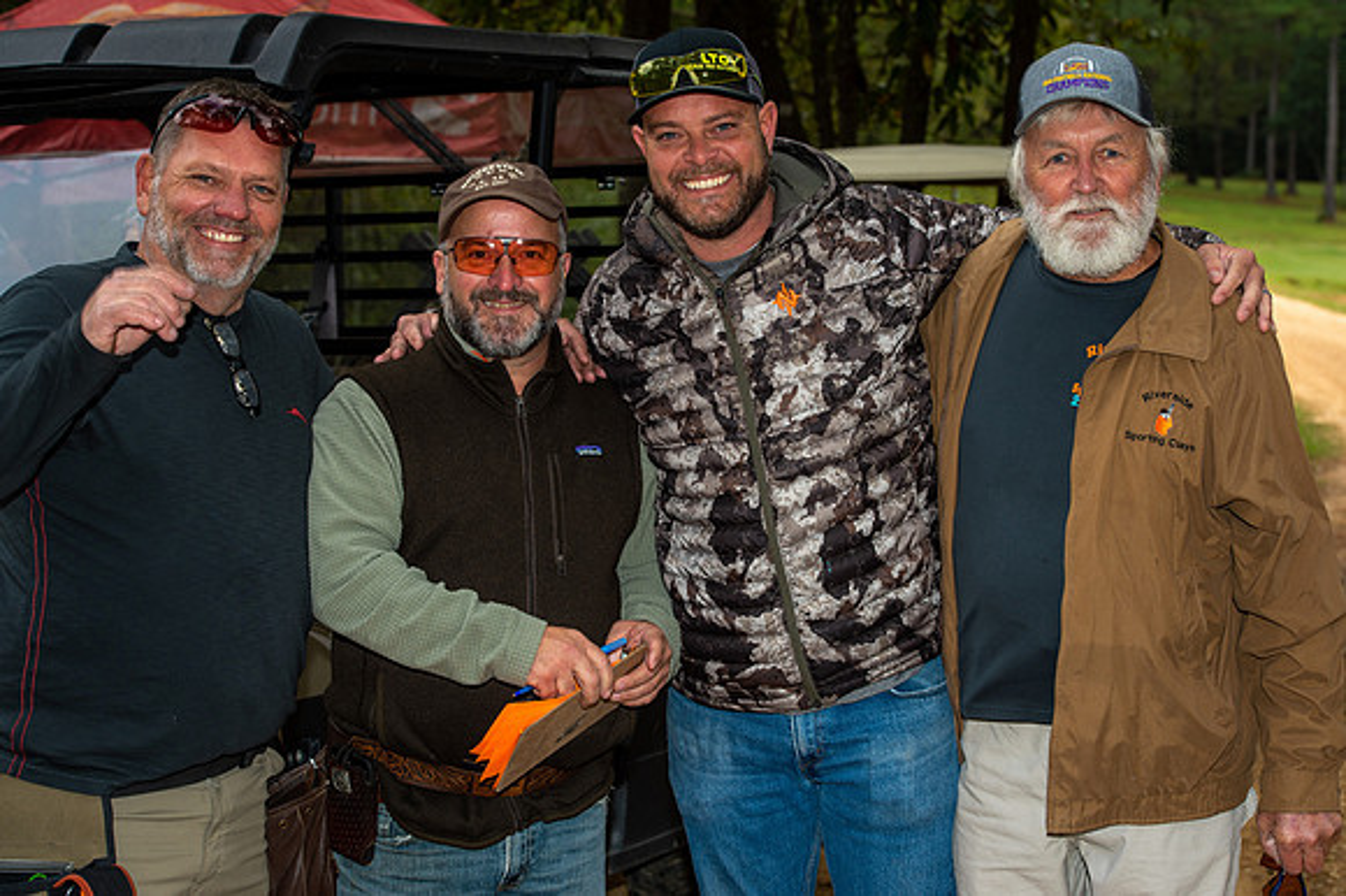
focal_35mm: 70
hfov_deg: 28.9
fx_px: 2616
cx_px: 673
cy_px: 448
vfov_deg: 19.4
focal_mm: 70
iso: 320
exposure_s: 1/250
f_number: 7.1
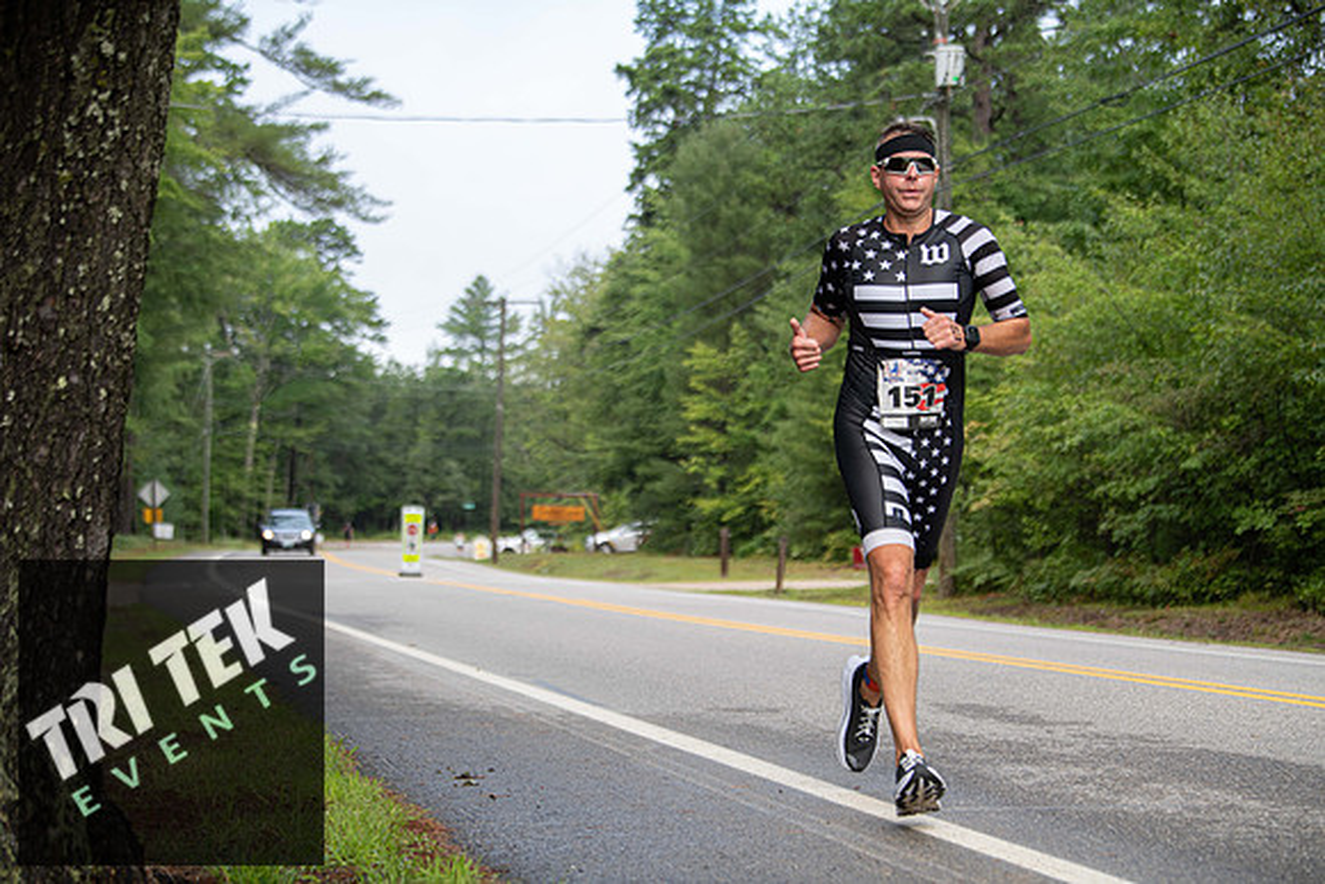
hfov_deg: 28.8
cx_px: 662
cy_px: 442
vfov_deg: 19.5
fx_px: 2577
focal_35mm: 70
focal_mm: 70
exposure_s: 1/400
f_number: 3.5
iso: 250
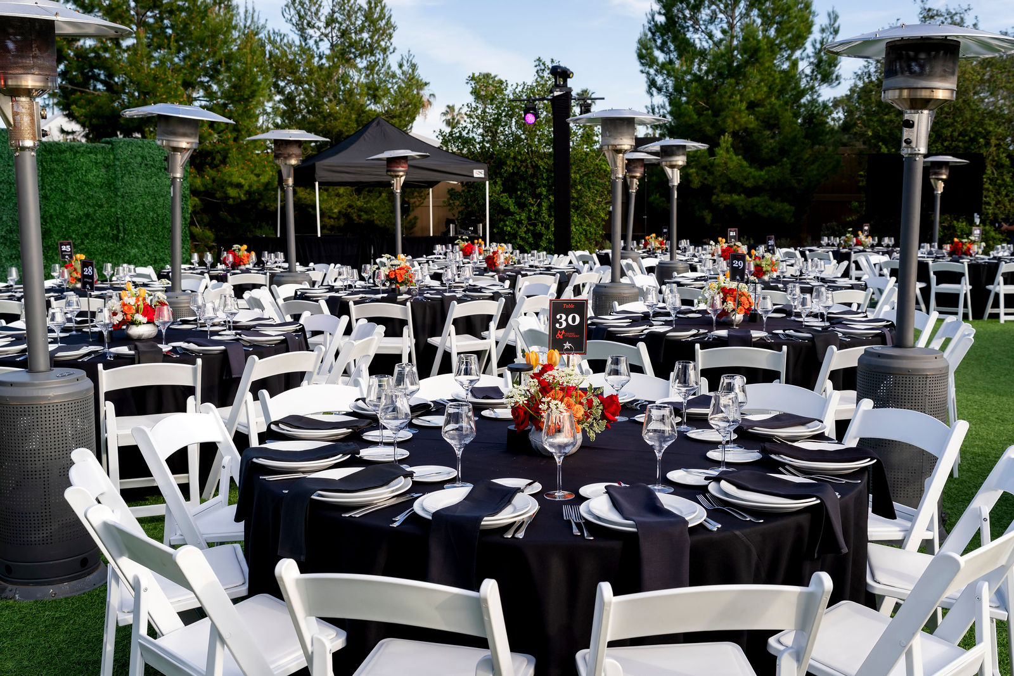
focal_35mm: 38
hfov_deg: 51.2
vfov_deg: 35.4
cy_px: 330
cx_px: 507
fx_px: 1059
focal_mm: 35
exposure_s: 1/320
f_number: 6.3
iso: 200
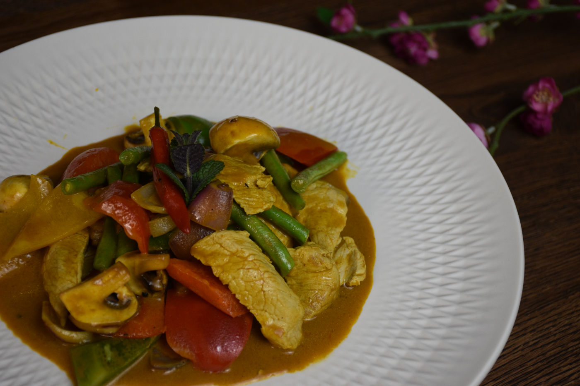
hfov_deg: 31.9
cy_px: 193
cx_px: 290
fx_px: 1015
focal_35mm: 63
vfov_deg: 21.6
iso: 720
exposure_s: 1/250
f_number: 4.5
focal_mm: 42
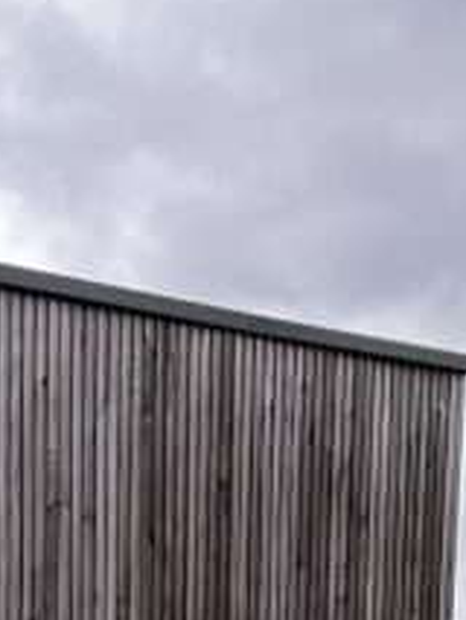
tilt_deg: -13.3
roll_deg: +1.3
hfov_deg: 11.2
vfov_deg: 12.5
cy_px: 1470
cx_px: -303
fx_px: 2241
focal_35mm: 125
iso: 50
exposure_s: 1/255
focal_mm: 5.7
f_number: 1.5
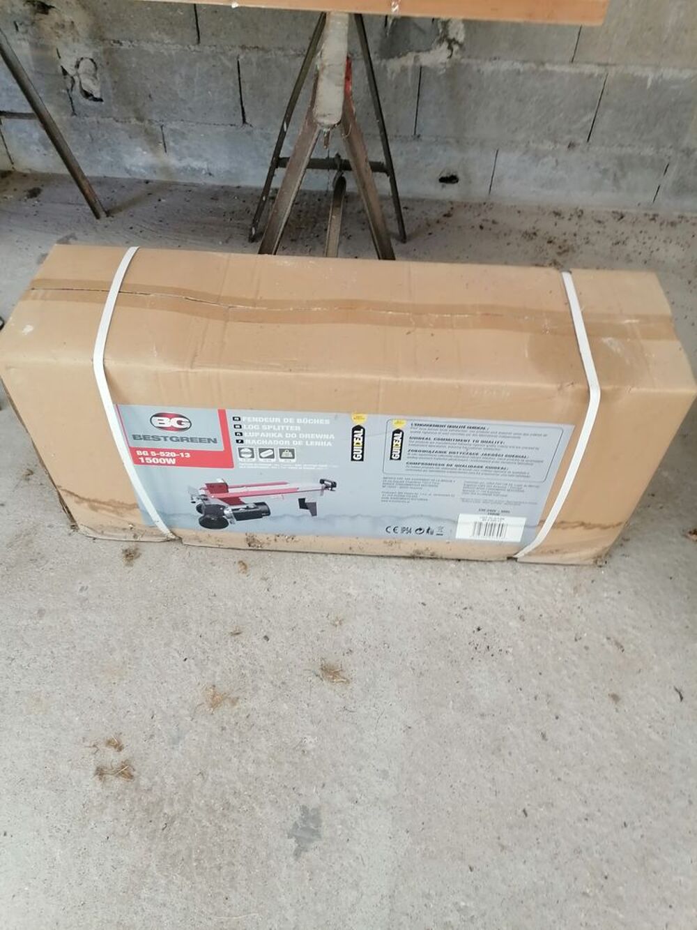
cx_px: 348
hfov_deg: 51.4
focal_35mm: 27
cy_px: 465
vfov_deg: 65.3
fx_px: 725
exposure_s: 1/60
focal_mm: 5.3
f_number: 1.8
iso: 100
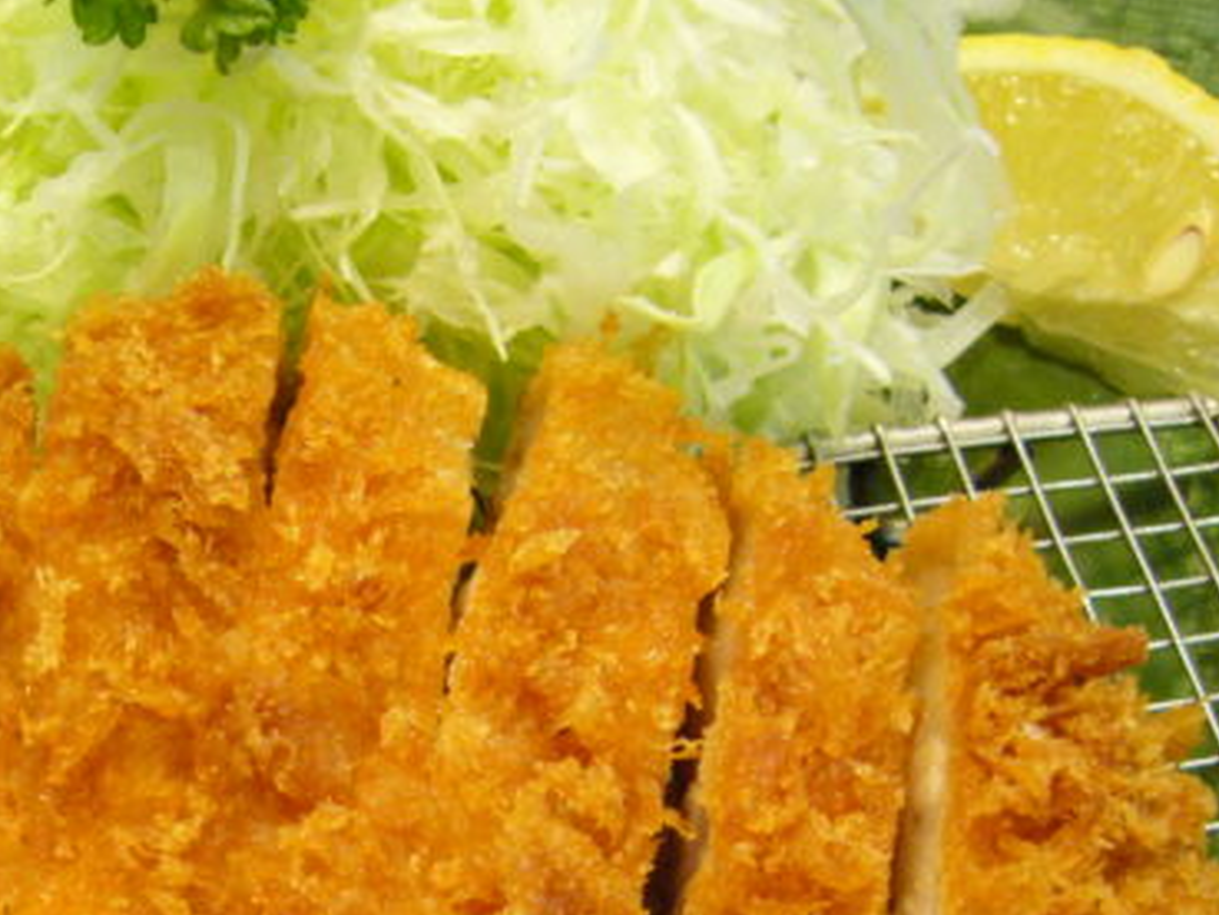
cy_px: 872
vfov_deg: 19.7
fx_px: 2571
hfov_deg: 26.3
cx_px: 278
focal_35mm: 73
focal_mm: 5.8
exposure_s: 1/8
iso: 200
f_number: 2.8
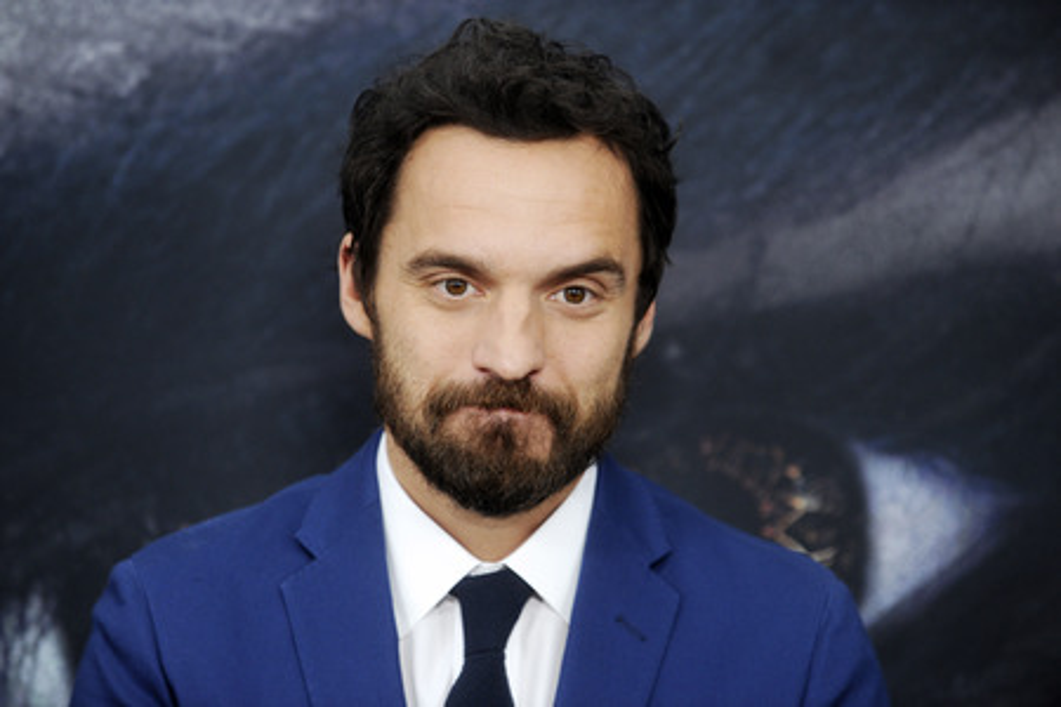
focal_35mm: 175
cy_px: 354
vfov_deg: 7.8
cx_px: 530
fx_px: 5157
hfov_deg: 11.7
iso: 1600
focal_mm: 175
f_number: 4
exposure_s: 1/800
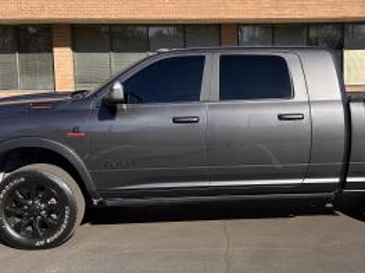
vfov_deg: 31.4
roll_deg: +1.0
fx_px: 485
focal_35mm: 46
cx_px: 261
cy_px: 112
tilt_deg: -5.1
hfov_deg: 40.4
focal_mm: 6.86
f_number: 1.78
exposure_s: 1/2882
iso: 80
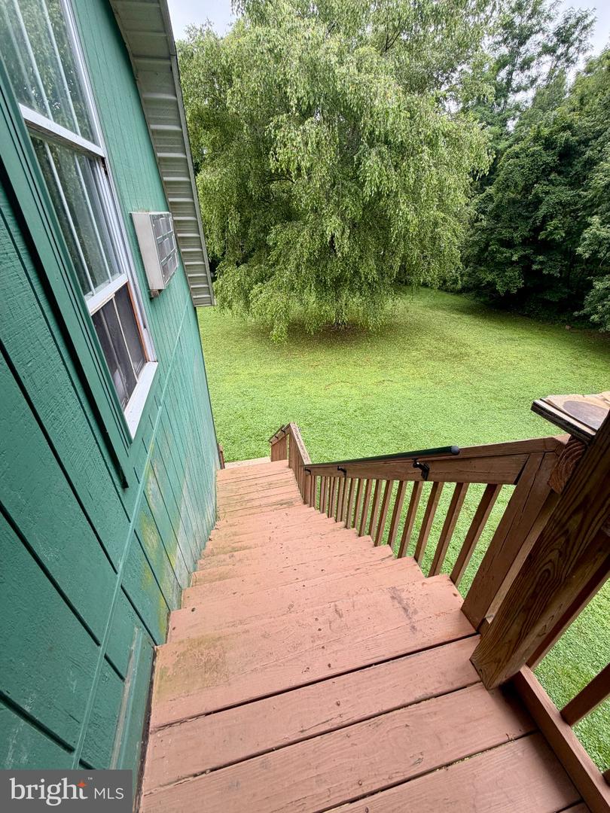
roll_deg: -0.8
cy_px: 406
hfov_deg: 85.7
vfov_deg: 102.1
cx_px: 305
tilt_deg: -31.8
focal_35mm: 14
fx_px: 329
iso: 50
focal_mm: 2.22
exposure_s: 1/121
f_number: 2.2
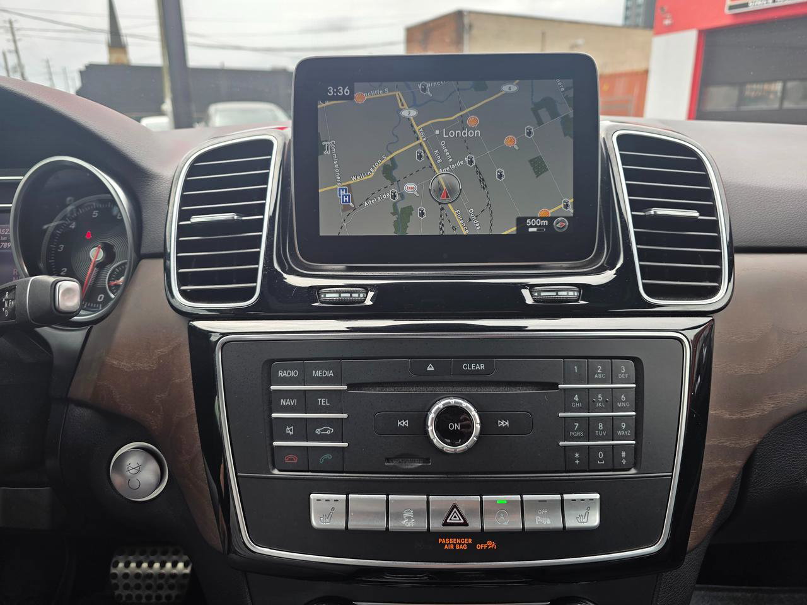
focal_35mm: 23
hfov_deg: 73.9
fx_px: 536
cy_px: 302
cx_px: 404
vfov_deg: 58.9
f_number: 1.7
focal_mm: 6.3
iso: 16
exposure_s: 1/100
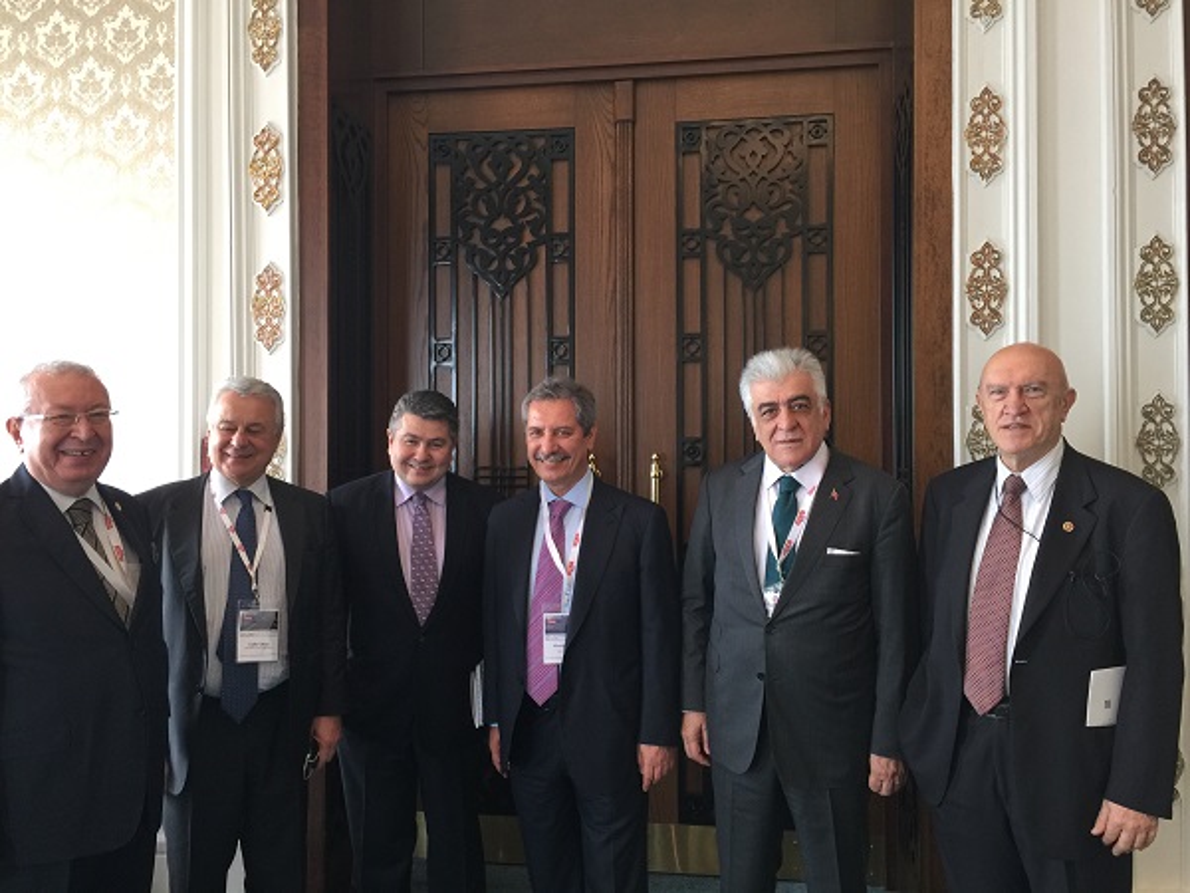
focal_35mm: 29
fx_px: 997
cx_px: 595
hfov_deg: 61.7
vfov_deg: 48.2
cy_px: 446
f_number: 2.2
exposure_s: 1/33
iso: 50
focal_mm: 4.15
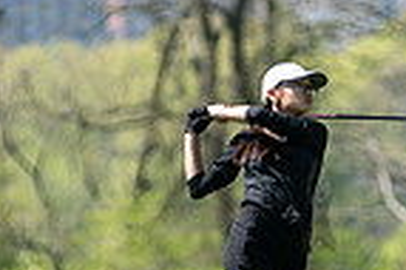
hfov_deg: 2.5
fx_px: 9192
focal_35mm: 816
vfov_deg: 1.7
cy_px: 203
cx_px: 318
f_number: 3.5
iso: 100
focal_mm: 200
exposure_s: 1/800
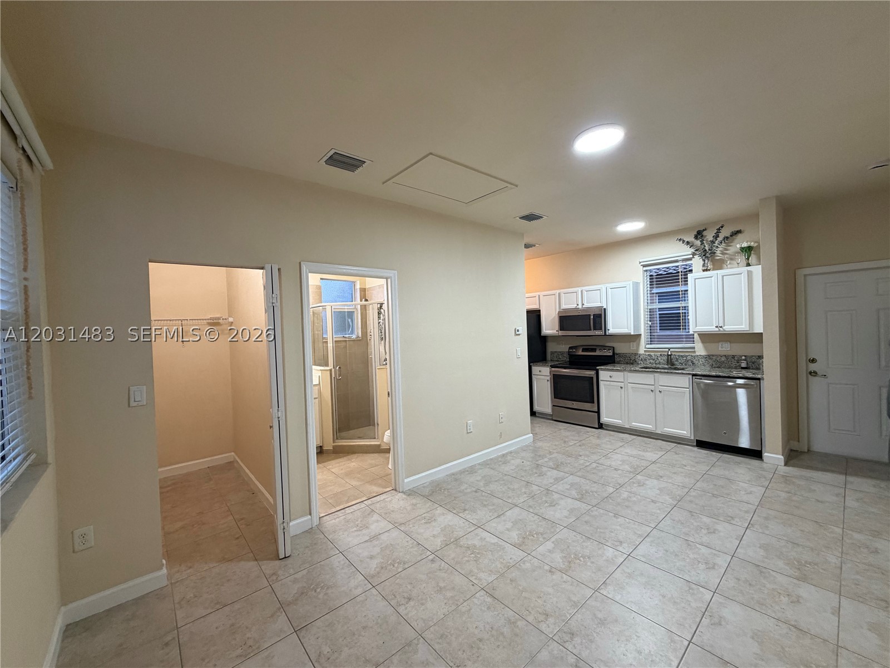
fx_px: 360
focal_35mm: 14
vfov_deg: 85.7
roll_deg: +3.0
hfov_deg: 102.1
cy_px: 334
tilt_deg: -0.7
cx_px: 445
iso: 200
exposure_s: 1/60
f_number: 2.2
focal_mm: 2.22
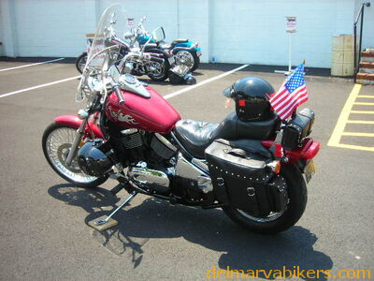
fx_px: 411
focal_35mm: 38
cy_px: 140
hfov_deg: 49.0
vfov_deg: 37.7
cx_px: 187
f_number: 3.2
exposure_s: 1/190
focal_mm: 6.3
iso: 50
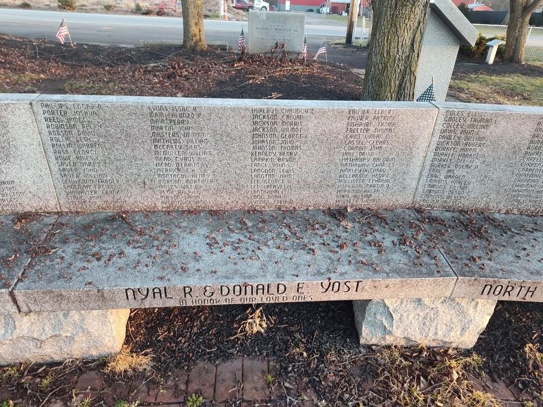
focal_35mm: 23
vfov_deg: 58.9
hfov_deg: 73.9
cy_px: 204
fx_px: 361
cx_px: 272
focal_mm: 5.56
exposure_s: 1/120
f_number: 1.8
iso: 534
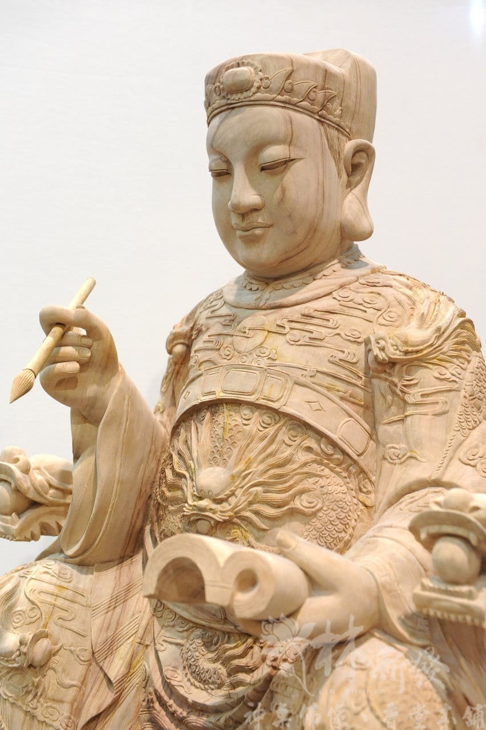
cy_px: 365
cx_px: 243
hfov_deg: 28.0
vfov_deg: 41.1
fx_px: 973
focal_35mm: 48
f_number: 5
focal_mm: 48
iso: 3200
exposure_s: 1/100
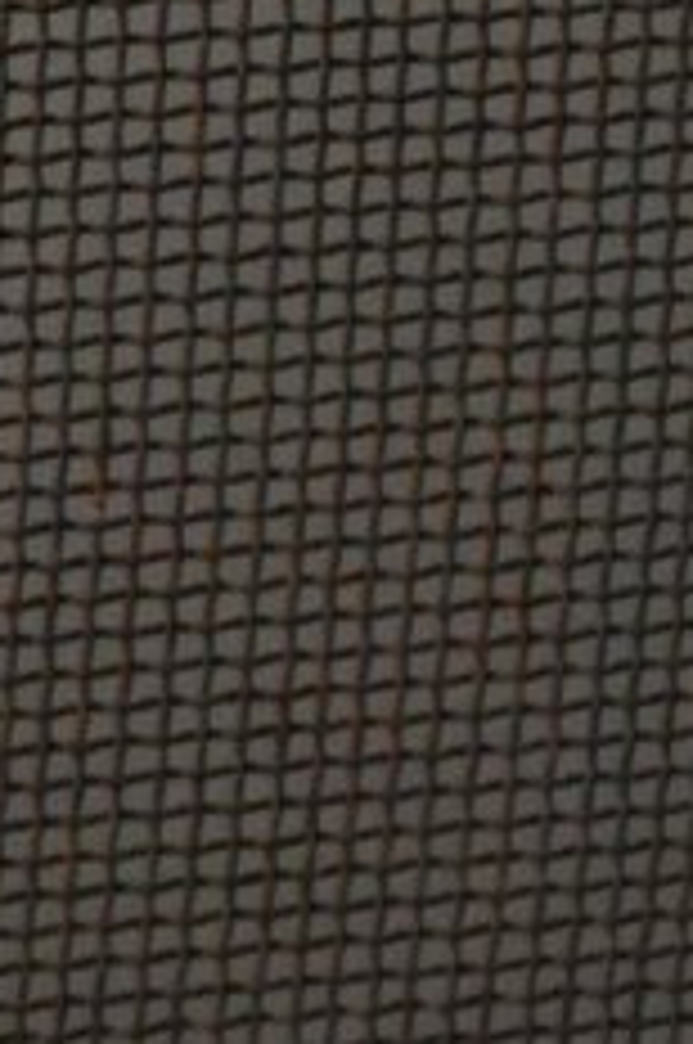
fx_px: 11236
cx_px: -1033
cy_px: -410
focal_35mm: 388
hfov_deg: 3.5
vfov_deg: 5.3
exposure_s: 1/25
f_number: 5
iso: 3200
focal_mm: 50
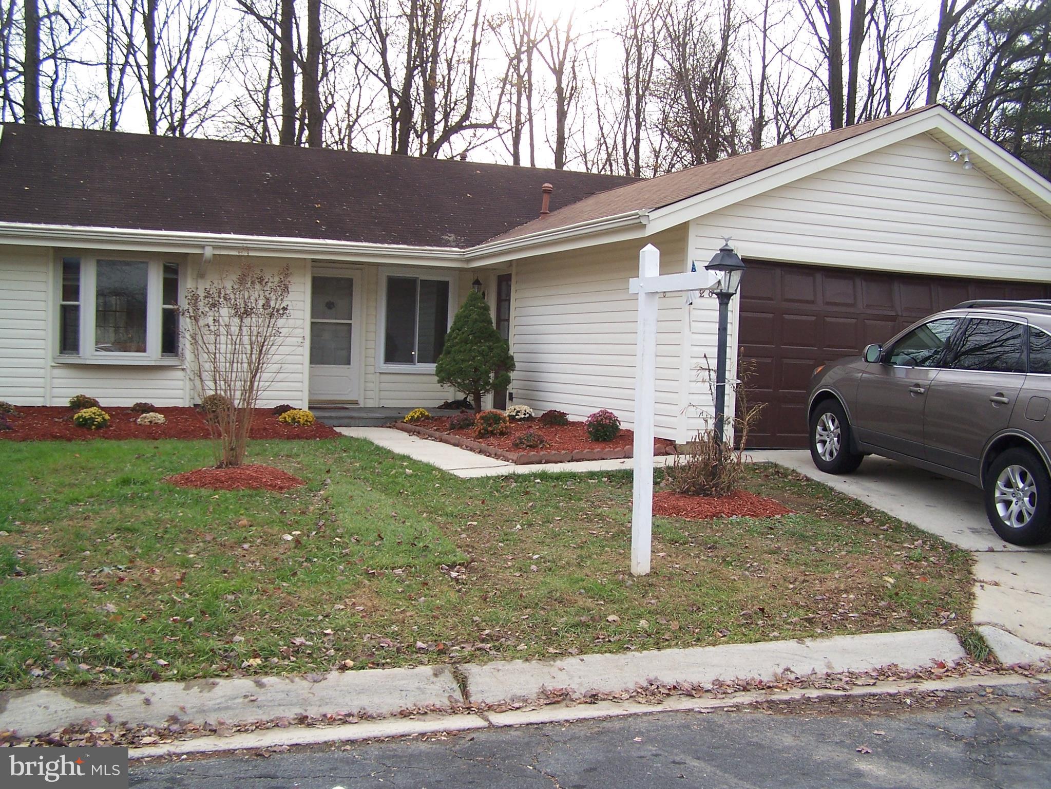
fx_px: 1154
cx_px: 526
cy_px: 394
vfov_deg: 37.7
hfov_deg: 49.0
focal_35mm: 38
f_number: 2.8
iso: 80
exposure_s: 1/250
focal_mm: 6.3
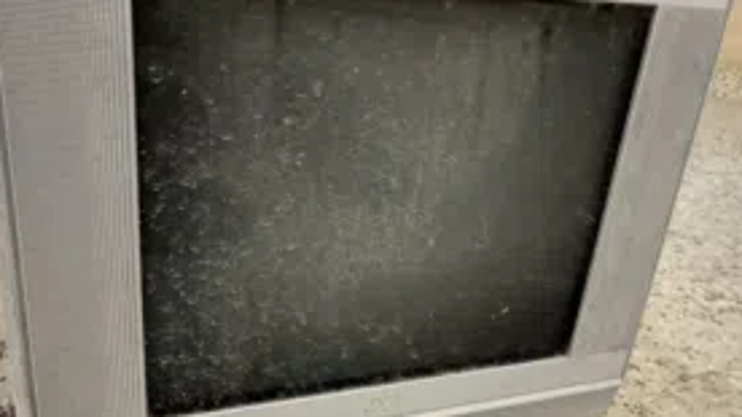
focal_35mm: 41
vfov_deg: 27.6
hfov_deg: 49.4
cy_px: 398
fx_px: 806
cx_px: 355
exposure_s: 1/2
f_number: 1.6
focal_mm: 5.96
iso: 1600
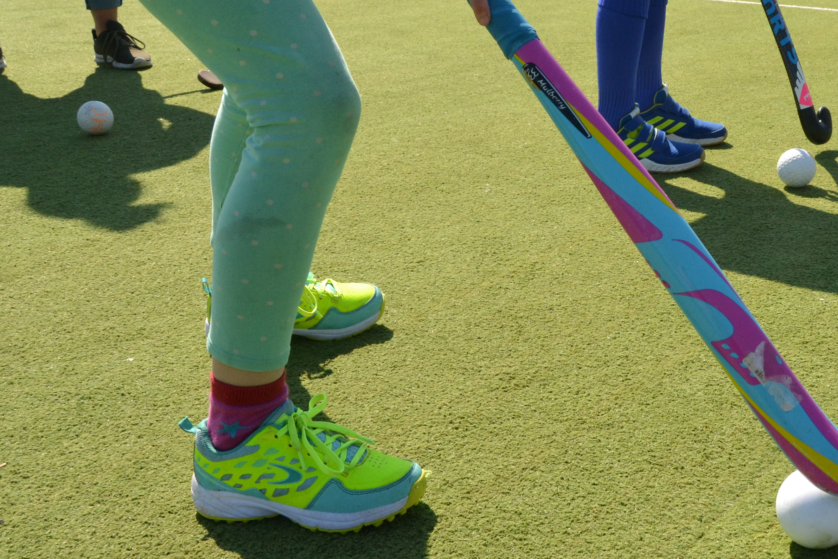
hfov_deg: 35.0
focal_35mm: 55
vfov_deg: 24.7
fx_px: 1277
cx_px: 693
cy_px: 306
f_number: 13
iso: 800
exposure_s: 1/640
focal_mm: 21
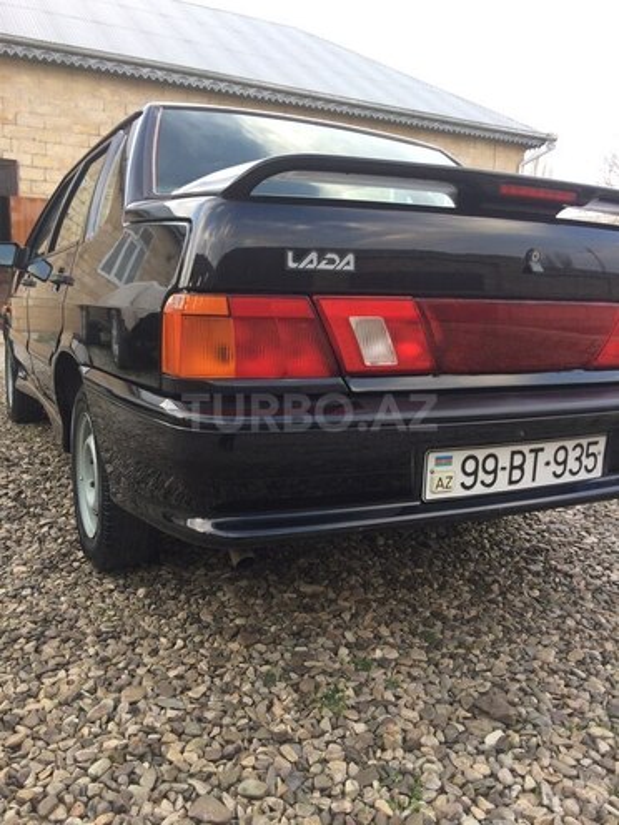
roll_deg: +0.4
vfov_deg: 61.7
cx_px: 310
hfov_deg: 48.2
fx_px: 691
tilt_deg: -8.5
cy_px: 412
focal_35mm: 29
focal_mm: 4.15
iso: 50
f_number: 2.2
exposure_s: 1/100
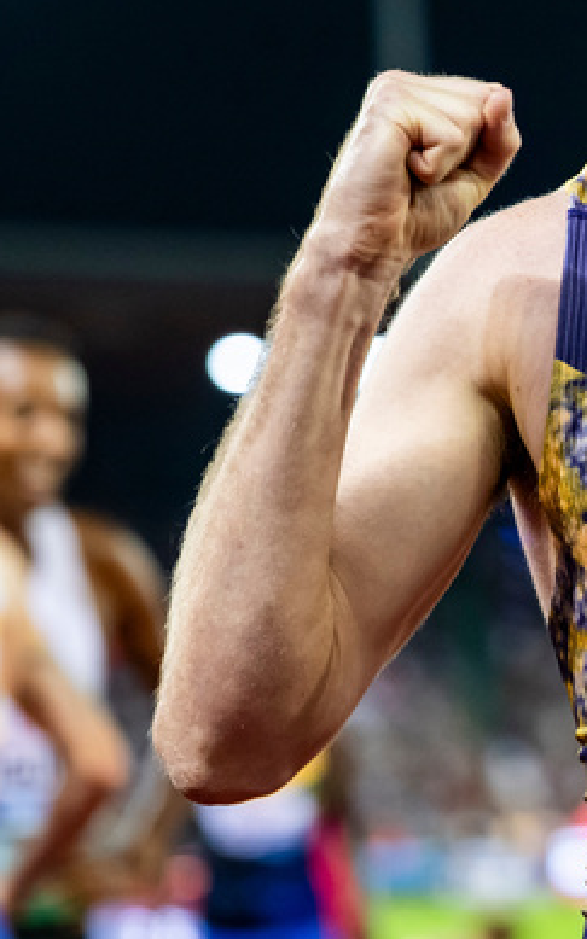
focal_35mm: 236
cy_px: 193
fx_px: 6043
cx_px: 807
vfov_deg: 8.9
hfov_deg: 5.5
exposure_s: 1/1000
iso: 2000
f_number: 2.8
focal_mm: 88
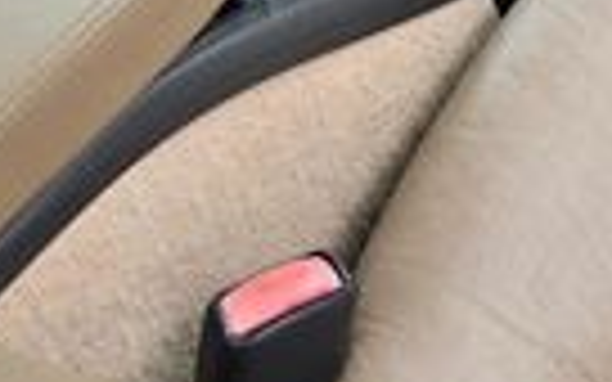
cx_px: 837
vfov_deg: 10.1
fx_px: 1918
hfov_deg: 16.9
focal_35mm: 115
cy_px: -485
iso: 125
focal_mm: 6.3
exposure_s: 1/180
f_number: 1.7
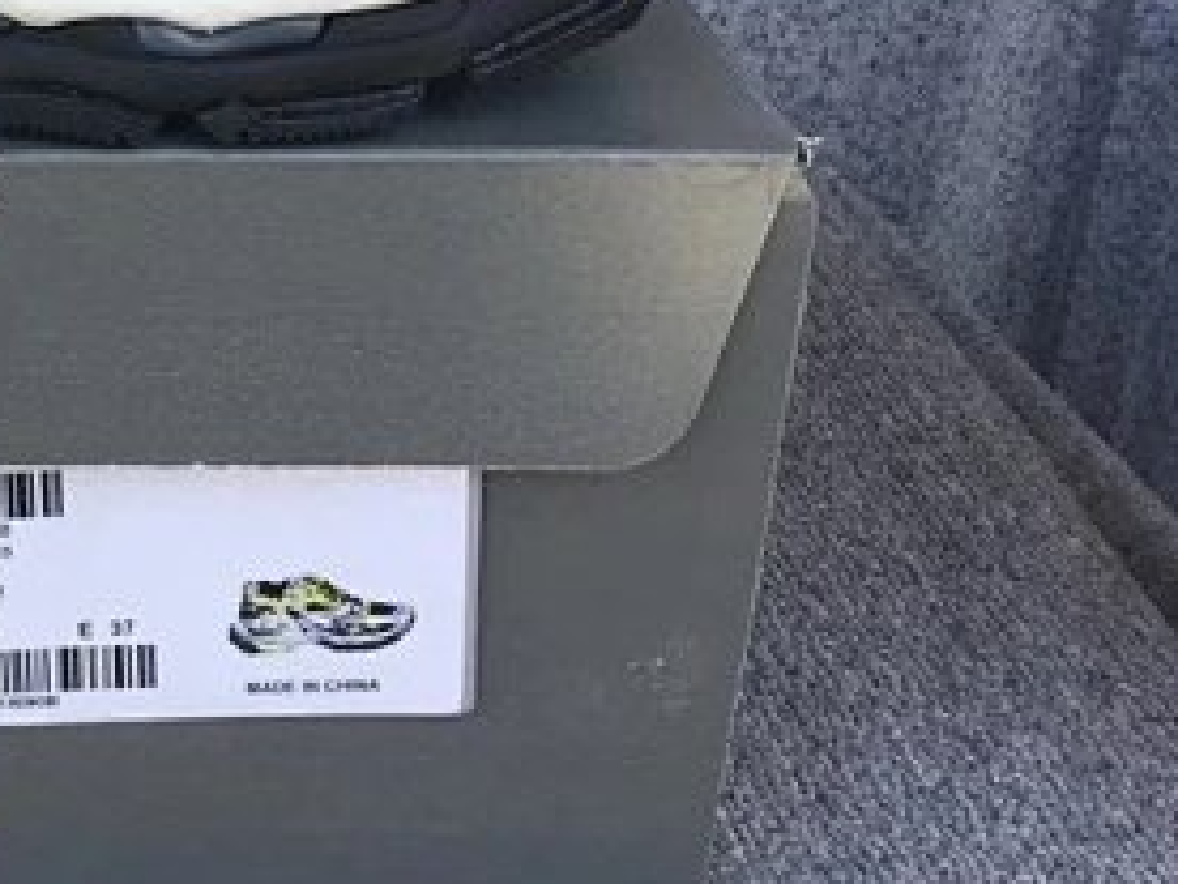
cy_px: 9
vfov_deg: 19.9
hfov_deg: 25.1
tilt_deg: -23.1
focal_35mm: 72
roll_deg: -0.1
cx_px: -128
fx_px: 2450
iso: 25
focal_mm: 3.3
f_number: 2.4
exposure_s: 1/110
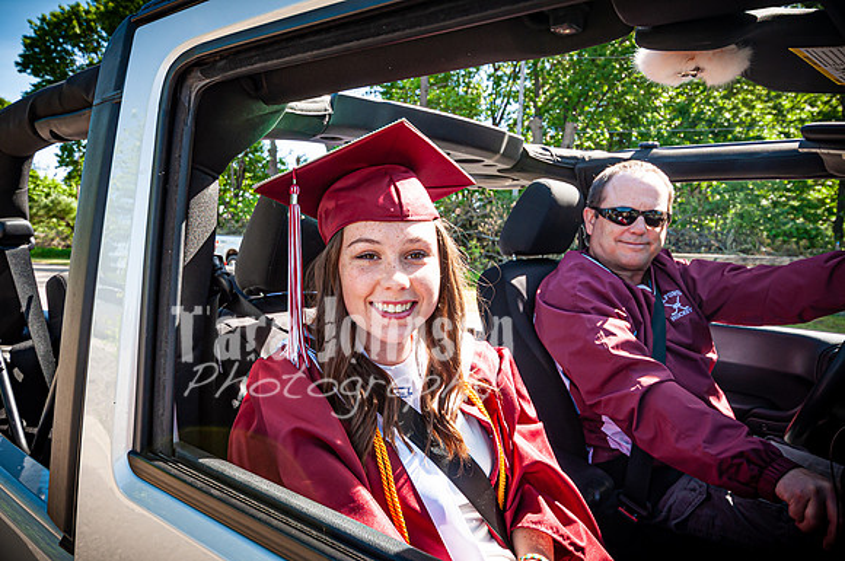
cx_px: 422
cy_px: 280
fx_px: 598
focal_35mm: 26
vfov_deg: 50.3
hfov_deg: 70.5
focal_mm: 17
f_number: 7.1
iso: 200
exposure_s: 1/200
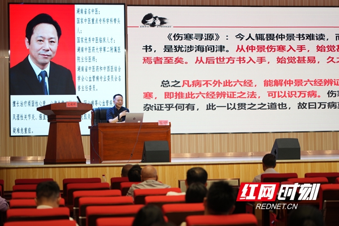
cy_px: 113
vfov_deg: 13.8
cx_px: 170
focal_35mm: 99
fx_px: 932
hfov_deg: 20.6
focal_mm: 99
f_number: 4
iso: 320
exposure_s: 1/60
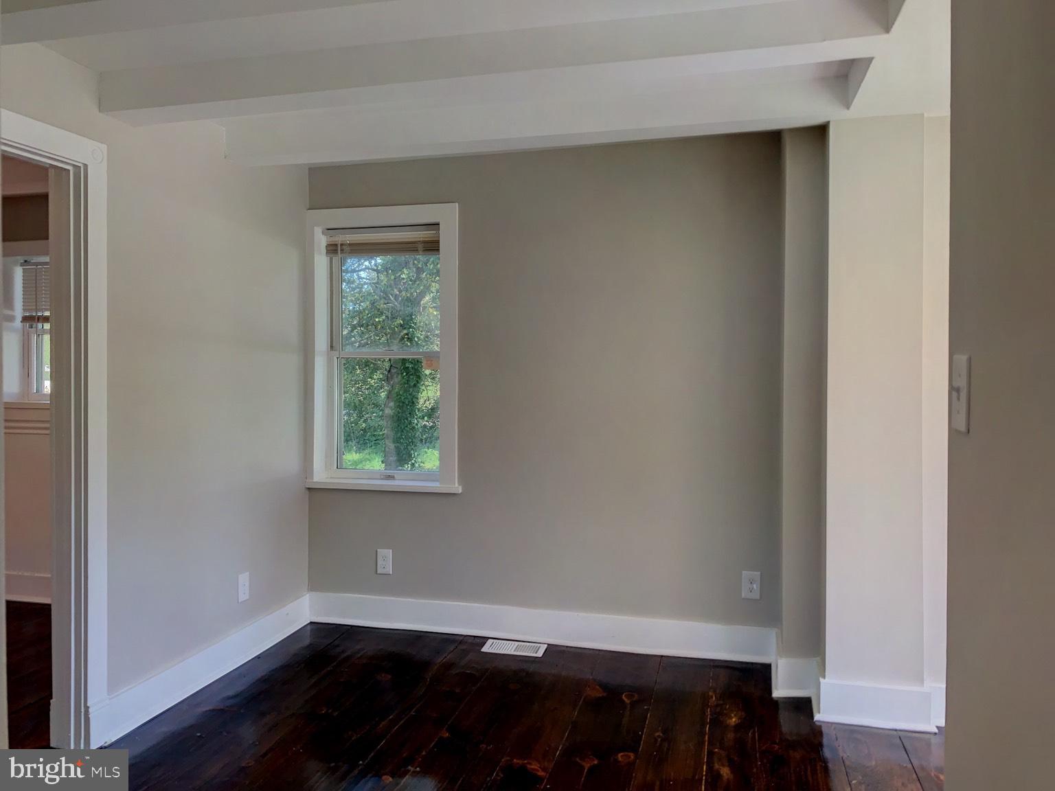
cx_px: 528
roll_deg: -0.4
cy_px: 396
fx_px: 792
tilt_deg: -1.4
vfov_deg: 53.1
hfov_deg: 67.3
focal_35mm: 26
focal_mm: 4.25
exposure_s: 1/40
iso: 25
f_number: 1.8
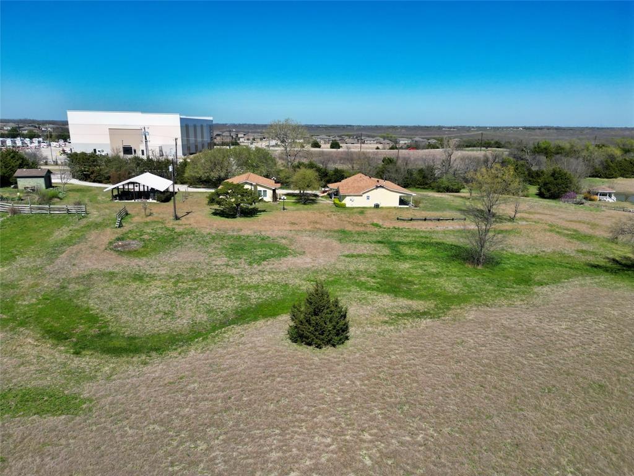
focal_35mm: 24
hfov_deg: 71.6
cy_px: 238
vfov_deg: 56.8
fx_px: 440
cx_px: 317
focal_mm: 6.72
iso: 100
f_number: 1.7
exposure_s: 1/3000
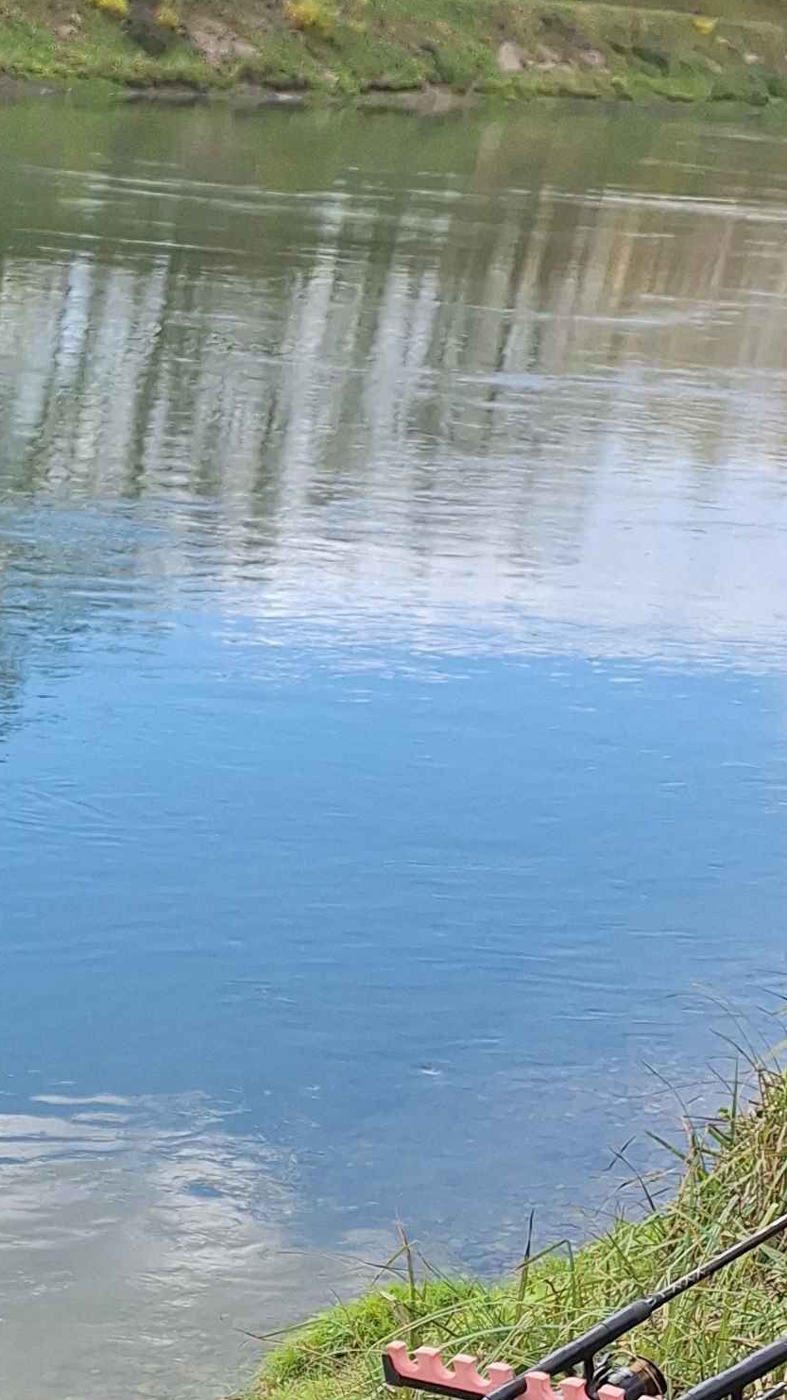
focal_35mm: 69
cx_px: -344
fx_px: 2561
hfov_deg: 16.2
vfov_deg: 26.7
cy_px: 1735
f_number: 1.8
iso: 40
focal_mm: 5.54
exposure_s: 1/894
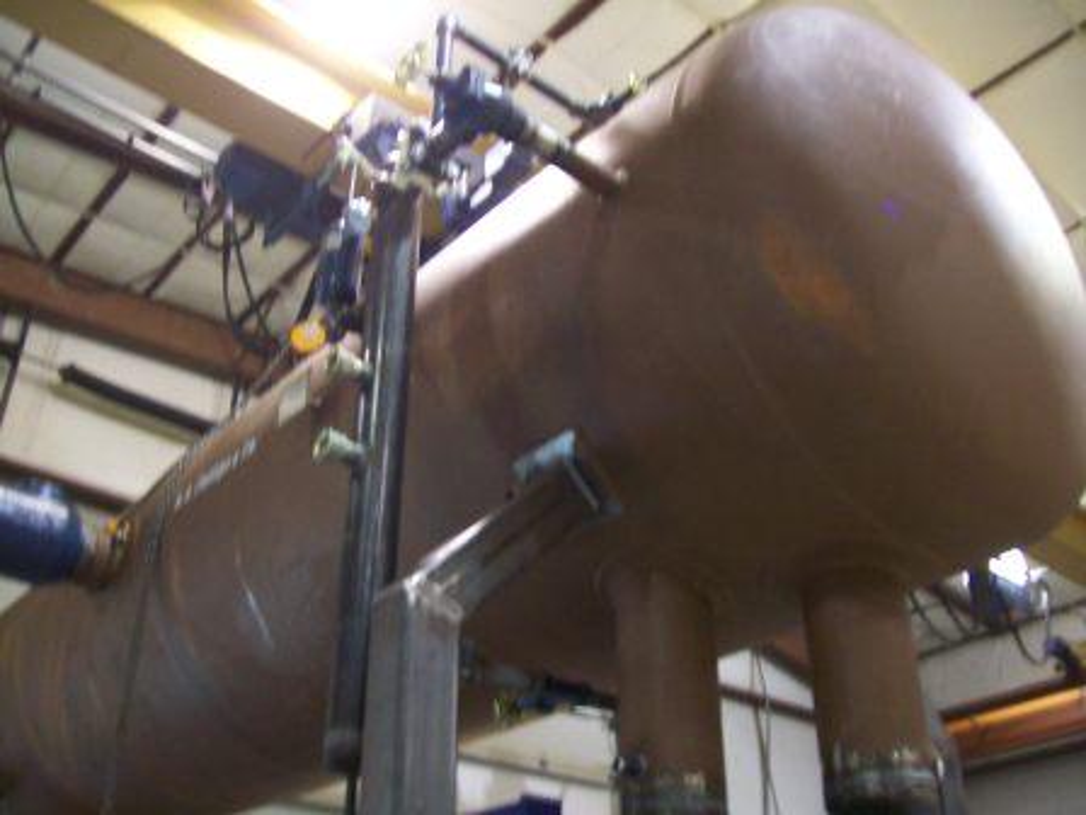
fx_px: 1129
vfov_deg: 39.7
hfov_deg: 51.4
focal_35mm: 36
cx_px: 543
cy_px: 408
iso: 200
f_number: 2.7
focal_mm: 6
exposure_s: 1/8
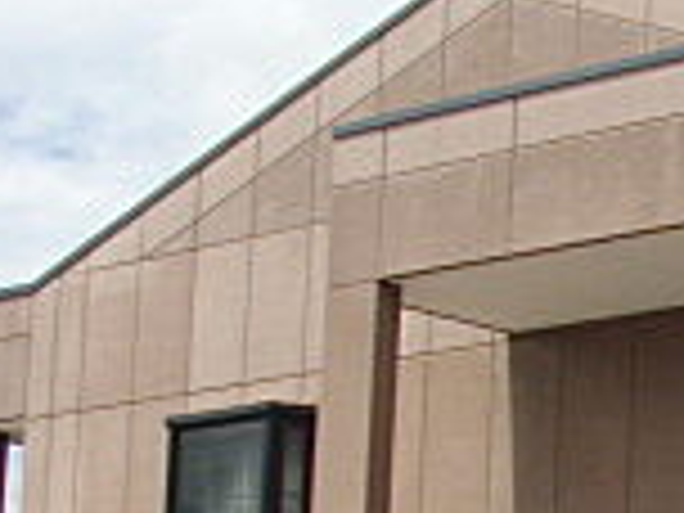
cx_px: 1197
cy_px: 666
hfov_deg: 11.8
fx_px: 3083
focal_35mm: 156
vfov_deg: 9.4
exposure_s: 1/400
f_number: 5.6
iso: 100
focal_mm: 6.2
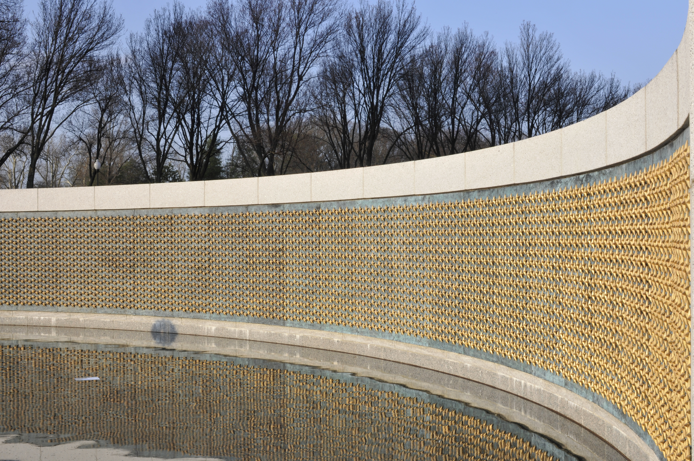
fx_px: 1011
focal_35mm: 52
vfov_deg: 25.7
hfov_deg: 37.9
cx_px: 347
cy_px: 230
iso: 200
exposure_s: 1/10
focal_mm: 35
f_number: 18
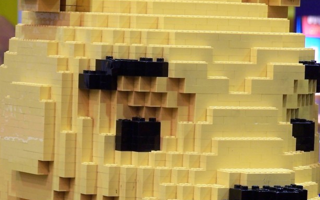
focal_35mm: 247
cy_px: 139
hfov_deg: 8.5
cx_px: 158
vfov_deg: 5.3
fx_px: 2154
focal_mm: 23.1
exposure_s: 1/3
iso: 80
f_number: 3.2
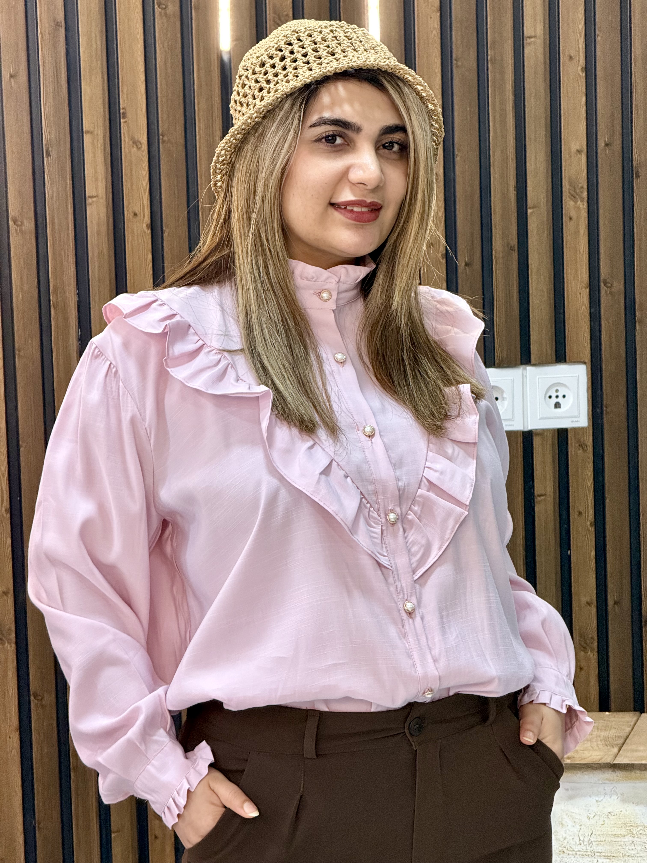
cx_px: 324
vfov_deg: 16.4
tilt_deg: -4.4
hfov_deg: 12.3
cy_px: 432
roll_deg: +1.1
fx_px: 2991
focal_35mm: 120
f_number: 2.8
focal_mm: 15.66
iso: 250
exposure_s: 1/100
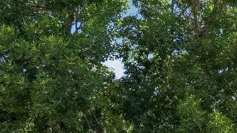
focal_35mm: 80
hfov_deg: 21.9
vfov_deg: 13.9
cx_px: 358
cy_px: 218
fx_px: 503
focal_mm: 12
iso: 400
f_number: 8
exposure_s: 1/1250
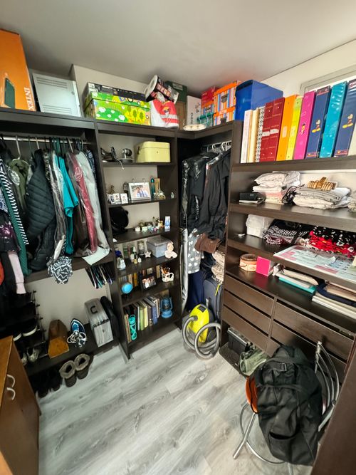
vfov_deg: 102.1
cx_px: 178
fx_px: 192
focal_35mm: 14
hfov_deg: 85.7
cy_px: 238
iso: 1250
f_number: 2.2
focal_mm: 2.22
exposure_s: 1/40
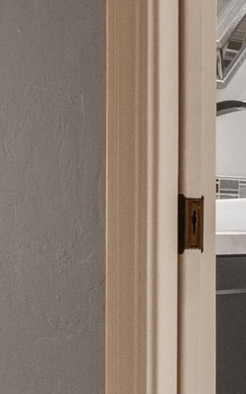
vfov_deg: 24.9
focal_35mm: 83
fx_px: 891
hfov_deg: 15.5
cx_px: 9
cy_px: 245
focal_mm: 10
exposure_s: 1/50
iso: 500
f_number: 16
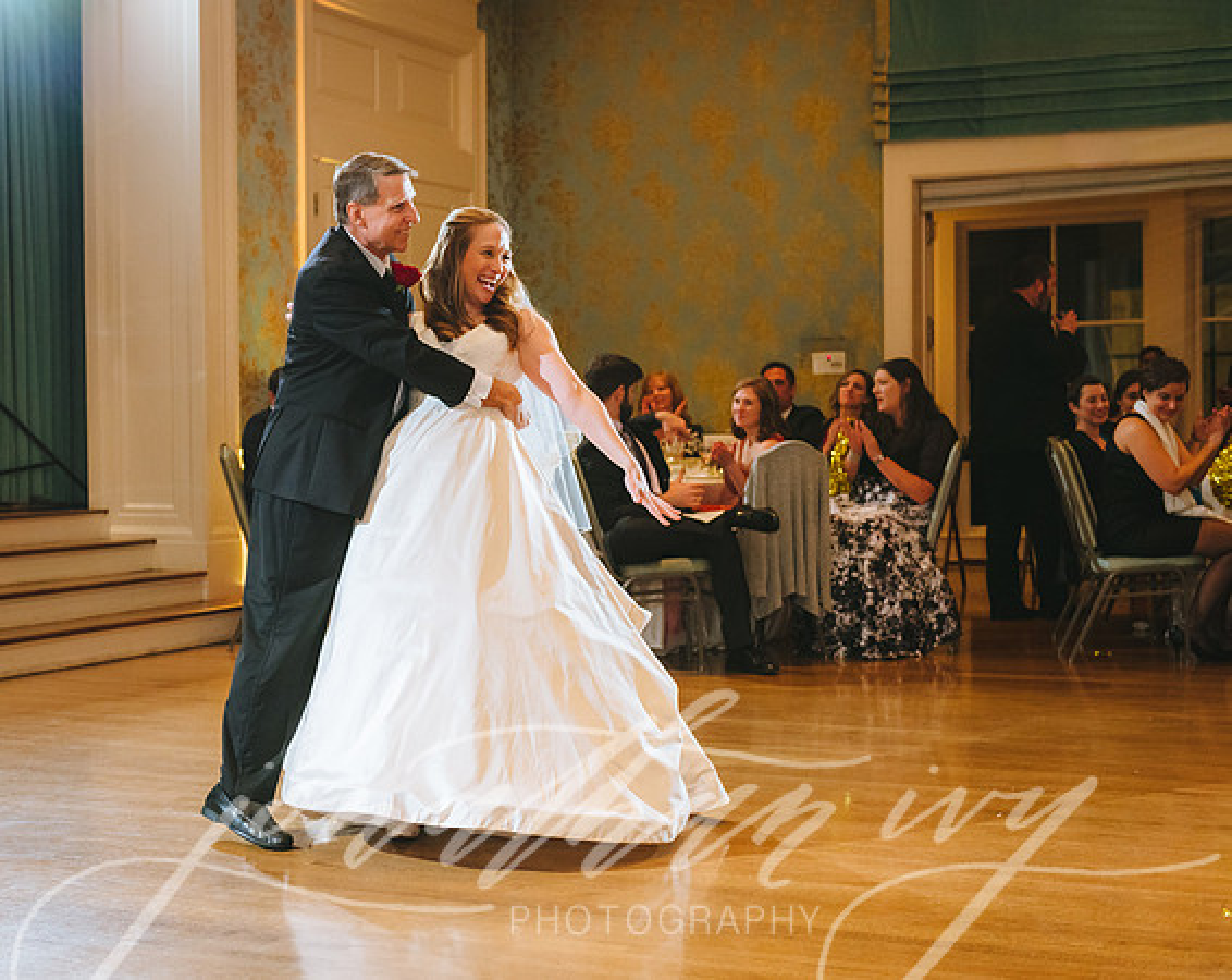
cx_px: 484
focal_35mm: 59
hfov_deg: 32.1
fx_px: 2132
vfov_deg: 25.9
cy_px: 494
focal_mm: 48
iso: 1250
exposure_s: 1/160
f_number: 3.5
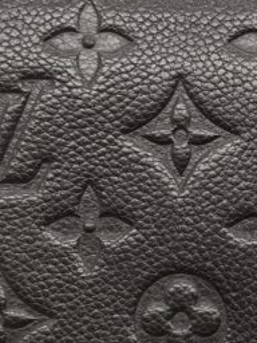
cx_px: 353
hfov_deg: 13.6
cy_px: 218
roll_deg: +1.0
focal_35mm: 104
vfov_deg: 18.9
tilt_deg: -38.2
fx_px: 1030
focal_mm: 5.7
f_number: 1.5
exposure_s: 1/140
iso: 32
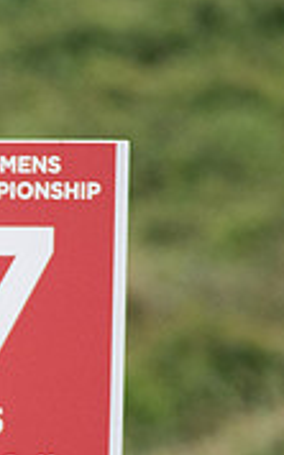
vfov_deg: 1.4
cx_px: -409
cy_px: 359
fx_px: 18581
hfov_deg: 0.9
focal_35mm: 1498
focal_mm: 300
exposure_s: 1/2500
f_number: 4
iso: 1600
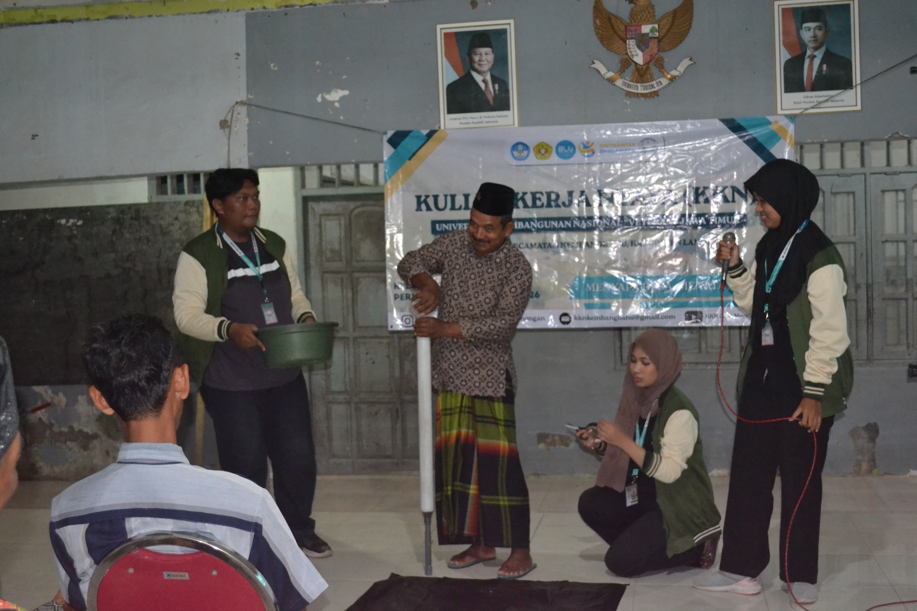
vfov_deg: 28.1
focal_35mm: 48
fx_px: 1223
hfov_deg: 41.1
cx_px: 458
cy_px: 306
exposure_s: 1/60
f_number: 4.8
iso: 3200
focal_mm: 32
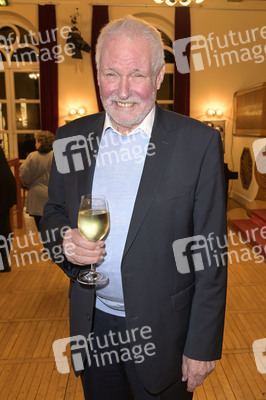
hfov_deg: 42.3
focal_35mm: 31
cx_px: 133
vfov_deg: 60.3
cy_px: 200
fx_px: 344
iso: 2500
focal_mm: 31
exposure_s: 1/50
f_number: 5.6
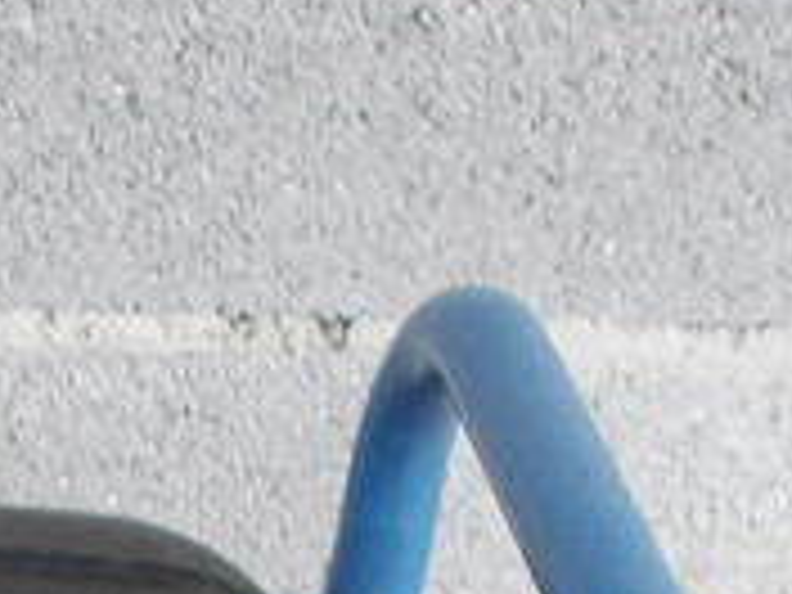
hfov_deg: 11.8
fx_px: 3501
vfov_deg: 8.5
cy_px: 1624
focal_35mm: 153
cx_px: -688
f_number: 10.4
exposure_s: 1/60
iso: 277
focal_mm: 4.9
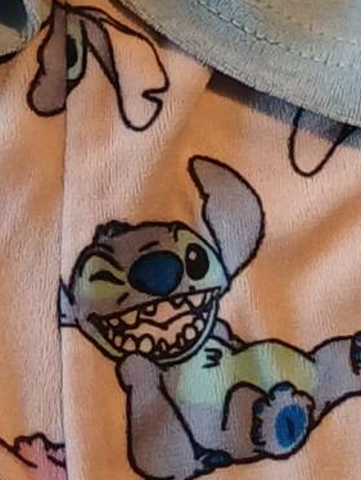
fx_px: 2375
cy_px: -284
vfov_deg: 11.0
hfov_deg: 8.7
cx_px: 73
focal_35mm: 171
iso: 125
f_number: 1.8
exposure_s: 1/50
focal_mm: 4.65
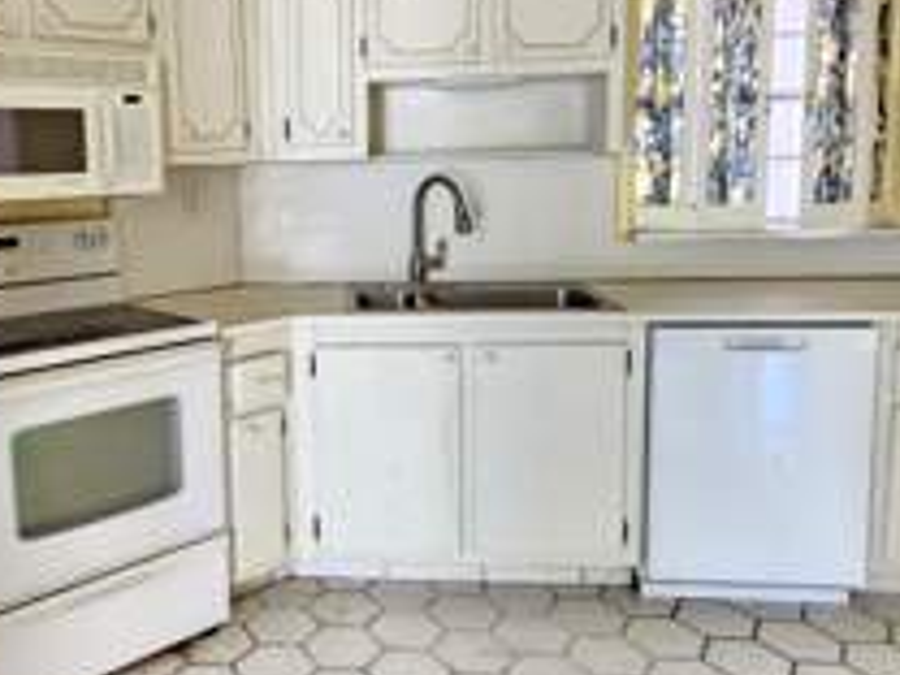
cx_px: 281
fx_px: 780
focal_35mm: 30
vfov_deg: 46.5
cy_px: 262
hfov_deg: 58.3
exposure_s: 1/40
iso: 400
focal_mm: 2.2
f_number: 2.2
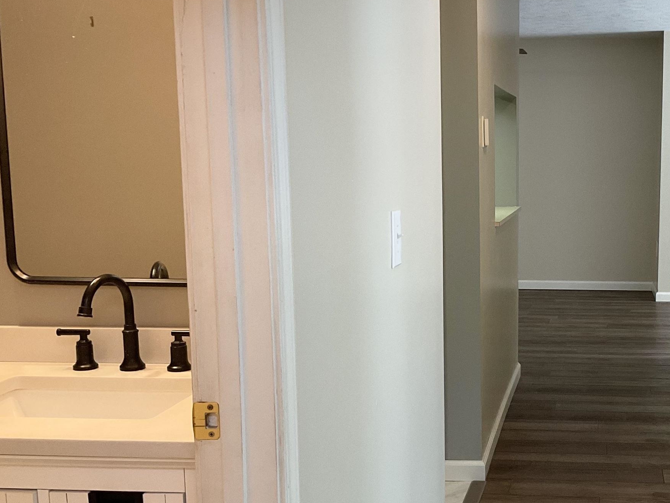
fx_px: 987
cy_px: 290
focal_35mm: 51
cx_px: 539
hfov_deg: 36.2
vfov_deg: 28.5
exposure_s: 1/60
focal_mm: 3
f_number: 1.8
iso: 100
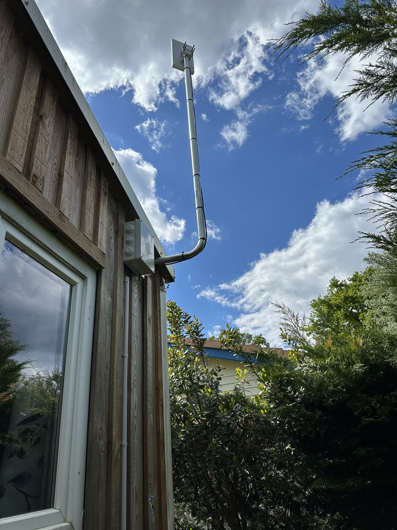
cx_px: 198
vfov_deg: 71.6
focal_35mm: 24
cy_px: 265
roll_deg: +4.2
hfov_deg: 56.8
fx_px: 367
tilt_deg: +29.9
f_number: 1.78
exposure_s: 1/6623
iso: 80
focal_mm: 6.86
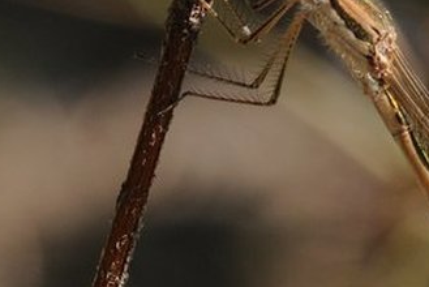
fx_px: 5468
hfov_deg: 4.5
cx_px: 486
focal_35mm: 458
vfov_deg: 3.0
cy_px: 227
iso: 500
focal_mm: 105
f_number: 9
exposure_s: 1/640
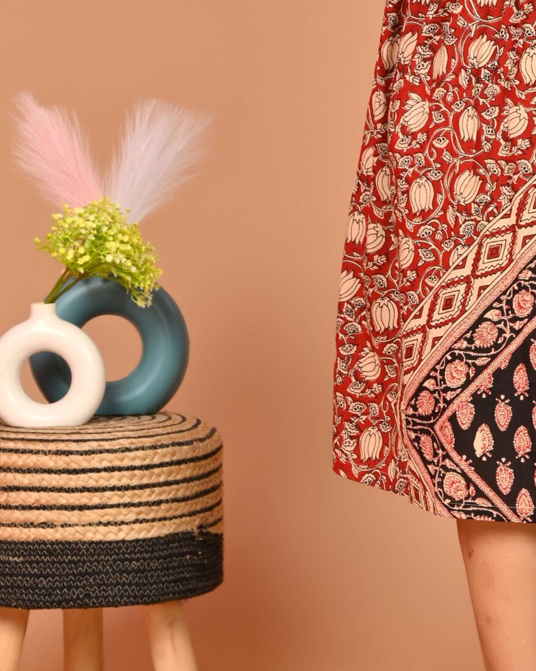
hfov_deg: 11.4
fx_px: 2657
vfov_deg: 14.2
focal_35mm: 134
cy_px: 59
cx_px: 524
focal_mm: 60
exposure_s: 1/200
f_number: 5
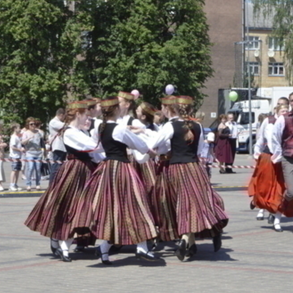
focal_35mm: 120
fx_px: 1149
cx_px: 174
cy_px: 147
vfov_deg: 14.5
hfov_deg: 14.5
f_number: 32
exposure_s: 1/320
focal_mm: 62
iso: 2200
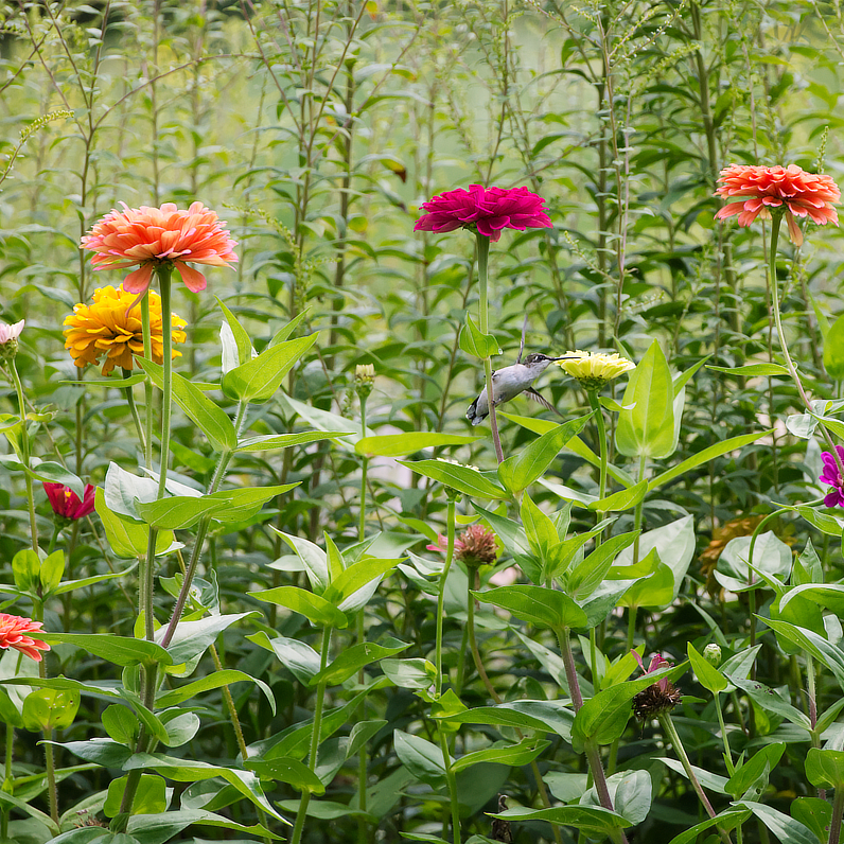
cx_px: 505
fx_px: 17654
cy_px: 423
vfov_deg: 2.7
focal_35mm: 640
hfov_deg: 2.7
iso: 2800
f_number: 8
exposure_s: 1/2500
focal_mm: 500
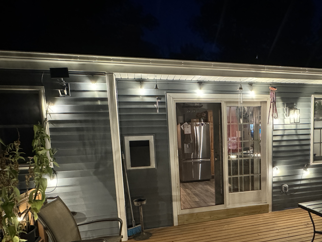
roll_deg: +1.8
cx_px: 204
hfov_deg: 68.1
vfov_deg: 53.6
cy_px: 165
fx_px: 233
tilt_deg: -7.0
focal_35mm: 25
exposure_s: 1/40
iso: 1250
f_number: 2.2
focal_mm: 2.22
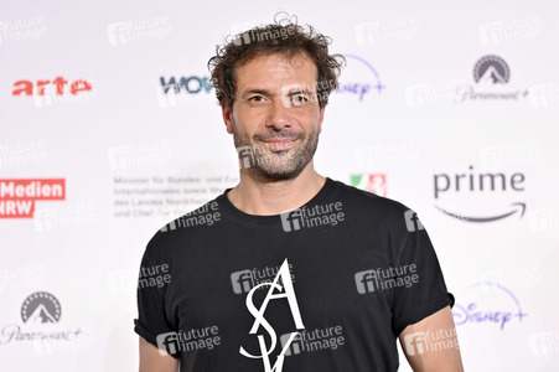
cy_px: 186
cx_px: 280
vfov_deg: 19.2
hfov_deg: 28.5
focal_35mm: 71
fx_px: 1102
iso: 640
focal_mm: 71
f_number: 2.8
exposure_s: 1/320
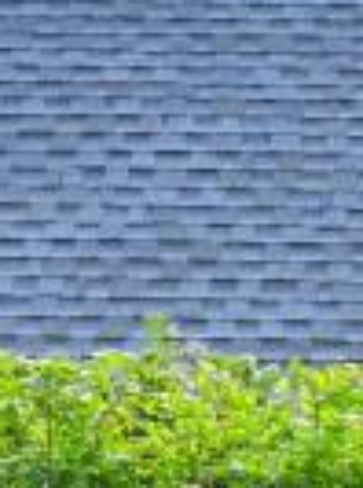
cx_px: 972
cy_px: 1207
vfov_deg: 6.7
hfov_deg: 5.1
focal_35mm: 277
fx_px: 3898
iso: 100
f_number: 6.3
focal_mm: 25.5
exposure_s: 1/320
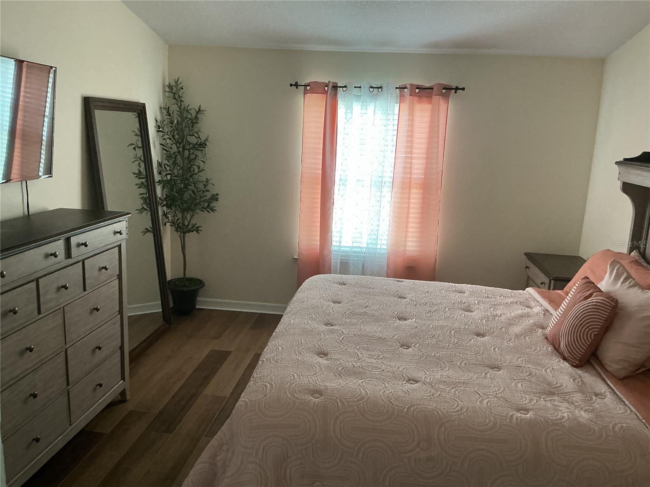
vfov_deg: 48.2
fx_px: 545
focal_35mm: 29
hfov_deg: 61.7
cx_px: 325
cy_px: 244
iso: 160
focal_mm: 3
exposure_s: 1/60
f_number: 1.8
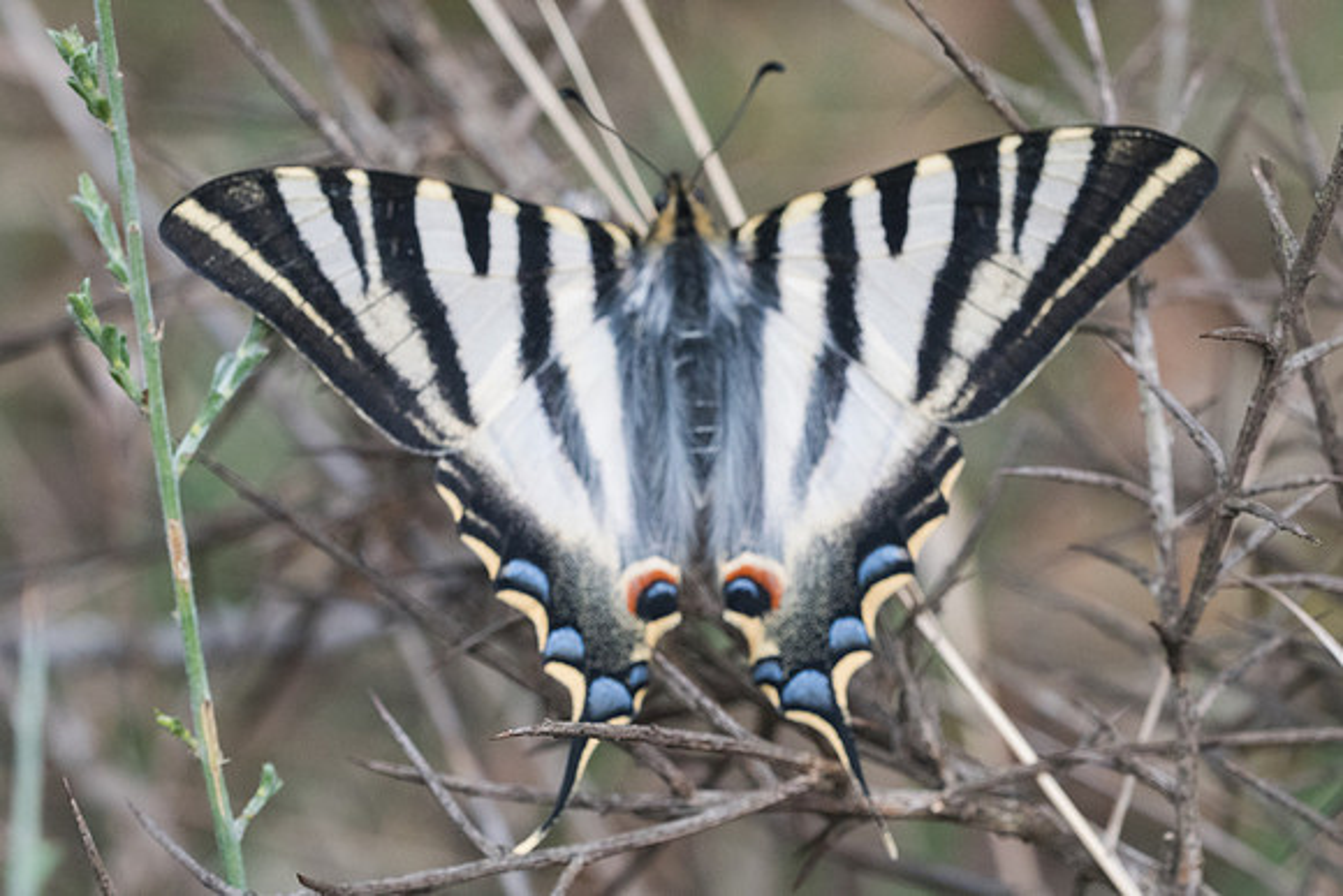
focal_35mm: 294
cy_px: 430
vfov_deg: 4.7
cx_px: 692
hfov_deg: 7.0
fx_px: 10956
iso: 800
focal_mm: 150
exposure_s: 1/320
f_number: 10
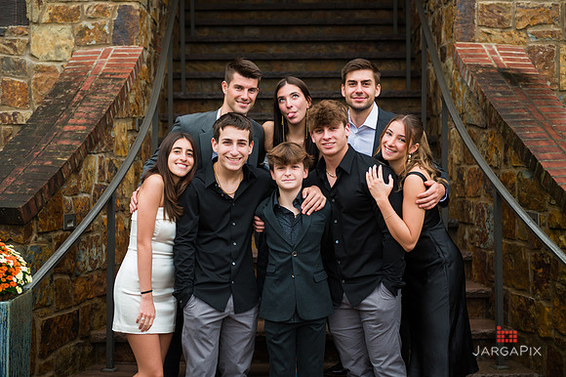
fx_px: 915
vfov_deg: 23.2
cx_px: 284
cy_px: 181
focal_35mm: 58
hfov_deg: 34.4
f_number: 4
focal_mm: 56
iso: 320
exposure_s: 1/500
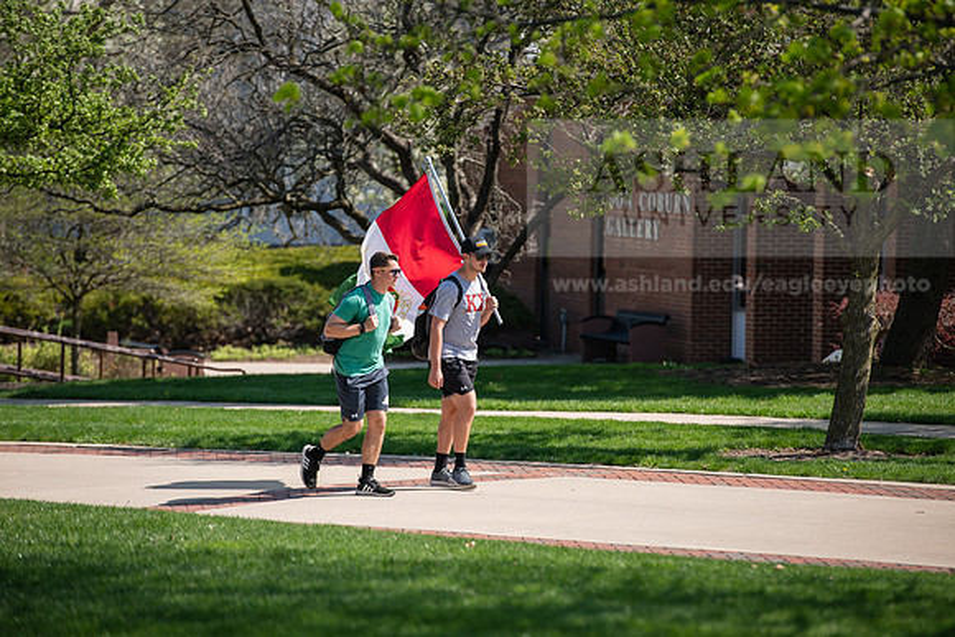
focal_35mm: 200
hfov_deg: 10.3
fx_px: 5307
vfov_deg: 6.9
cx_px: 478
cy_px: 318
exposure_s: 1/400
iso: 64
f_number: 4
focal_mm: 200
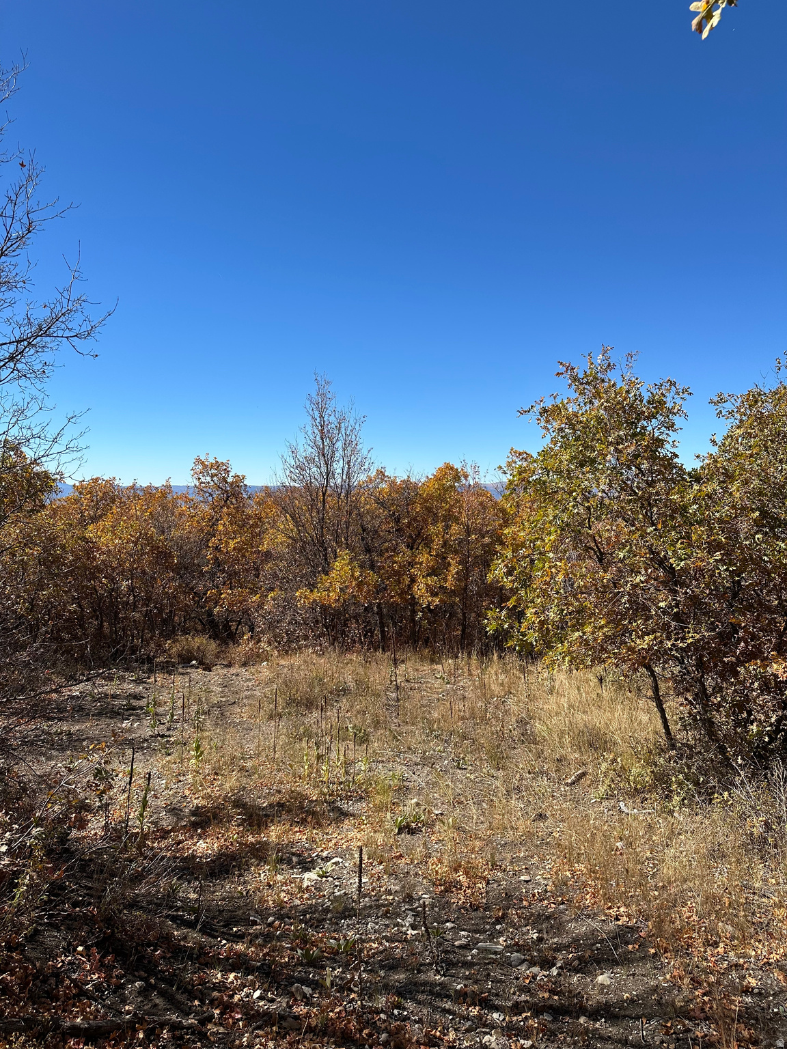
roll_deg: -1.2
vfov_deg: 71.6
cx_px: 394
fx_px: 728
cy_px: 524
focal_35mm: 24
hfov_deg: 56.8
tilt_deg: -2.4
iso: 80
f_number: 1.78
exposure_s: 1/4184
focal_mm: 6.86
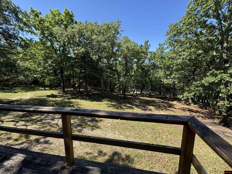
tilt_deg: -9.5
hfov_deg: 102.1
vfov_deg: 85.7
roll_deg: +0.4
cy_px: 87
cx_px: 116
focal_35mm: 14
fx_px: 94
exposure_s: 1/327
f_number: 2.2
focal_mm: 2.22
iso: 40
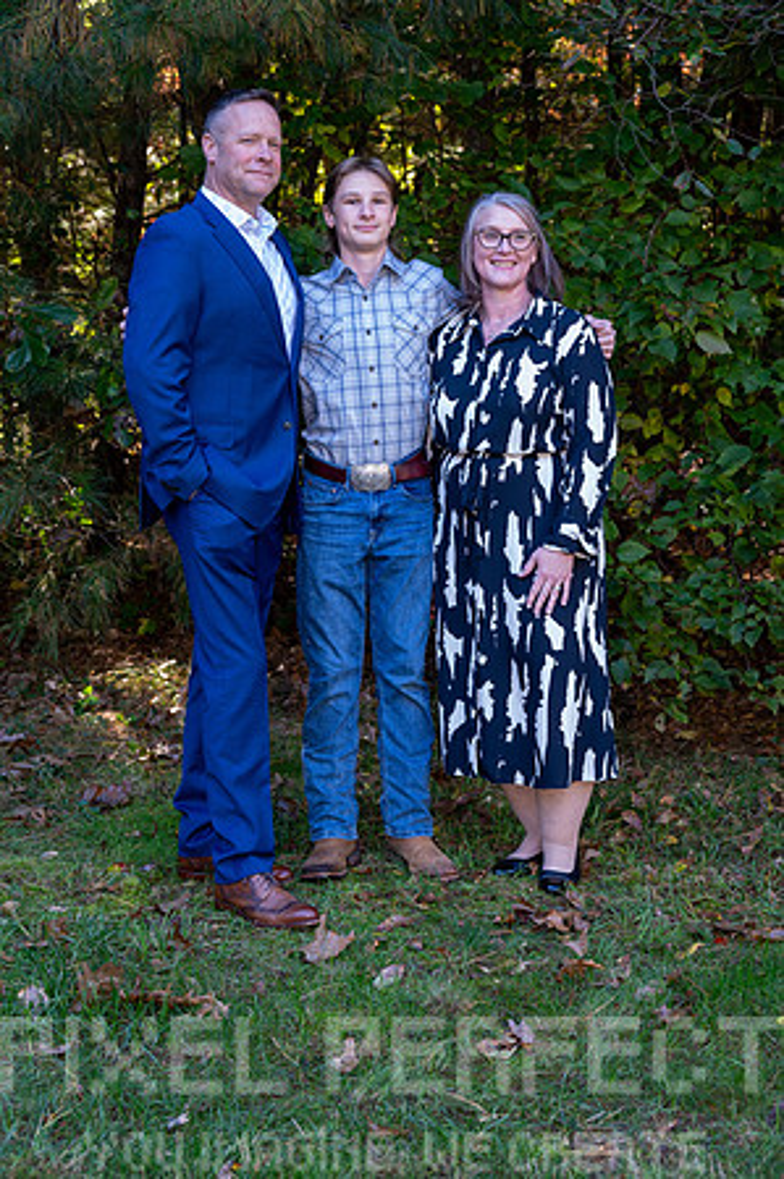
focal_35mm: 61
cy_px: 590
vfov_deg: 32.9
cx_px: 392
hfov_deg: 22.2
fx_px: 1997
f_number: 6
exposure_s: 1/60
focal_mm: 61
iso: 720
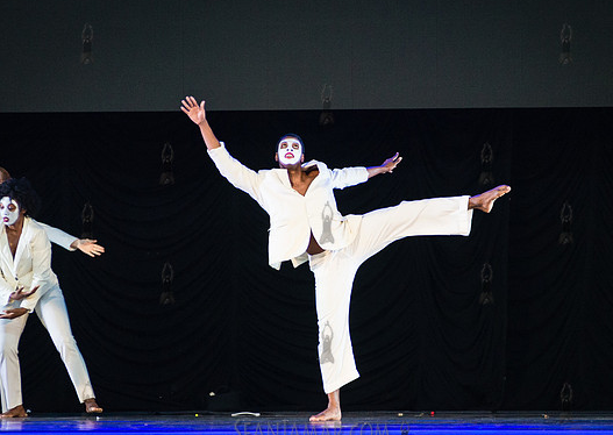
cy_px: 230
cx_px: 328
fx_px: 5177
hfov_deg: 6.8
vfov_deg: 4.8
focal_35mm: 298
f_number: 2.8
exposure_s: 1/1000
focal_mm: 200
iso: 3200
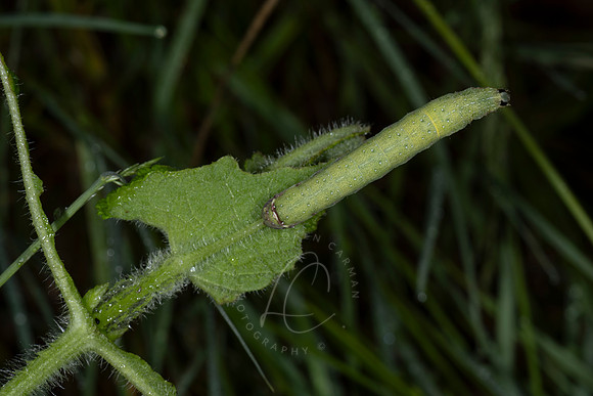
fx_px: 2306
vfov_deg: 9.8
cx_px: 395
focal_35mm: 140
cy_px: 148
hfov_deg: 14.6
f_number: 22
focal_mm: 105
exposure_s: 1/200
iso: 64
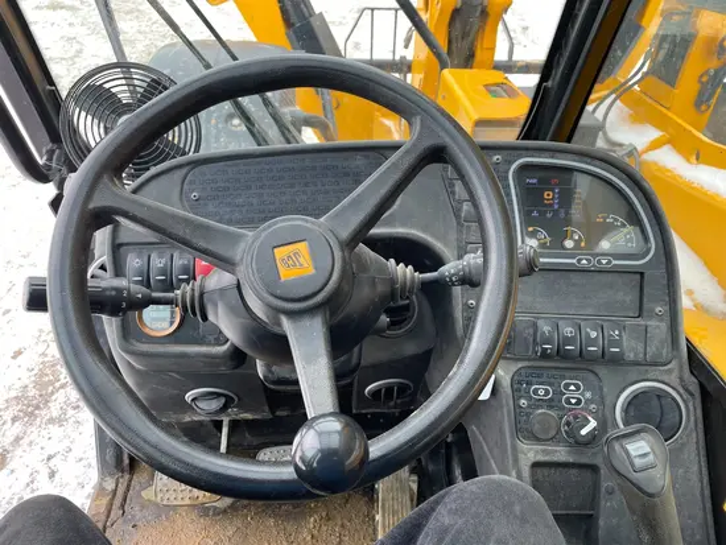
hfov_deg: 67.3
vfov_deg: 53.1
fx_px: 546
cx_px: 363
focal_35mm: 26
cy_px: 272
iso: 40
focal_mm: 4.2
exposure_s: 1/121
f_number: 1.6
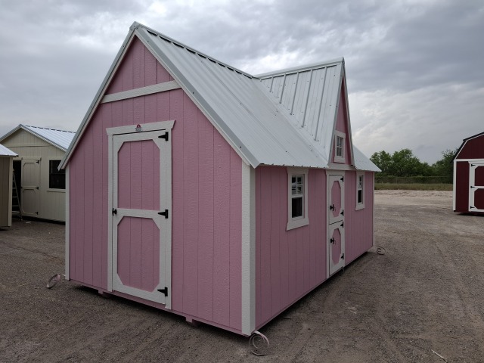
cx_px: 242
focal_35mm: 23
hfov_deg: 73.9
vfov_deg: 58.9
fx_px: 322
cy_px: 182
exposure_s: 1/229
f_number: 1.8
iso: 50
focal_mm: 5.54
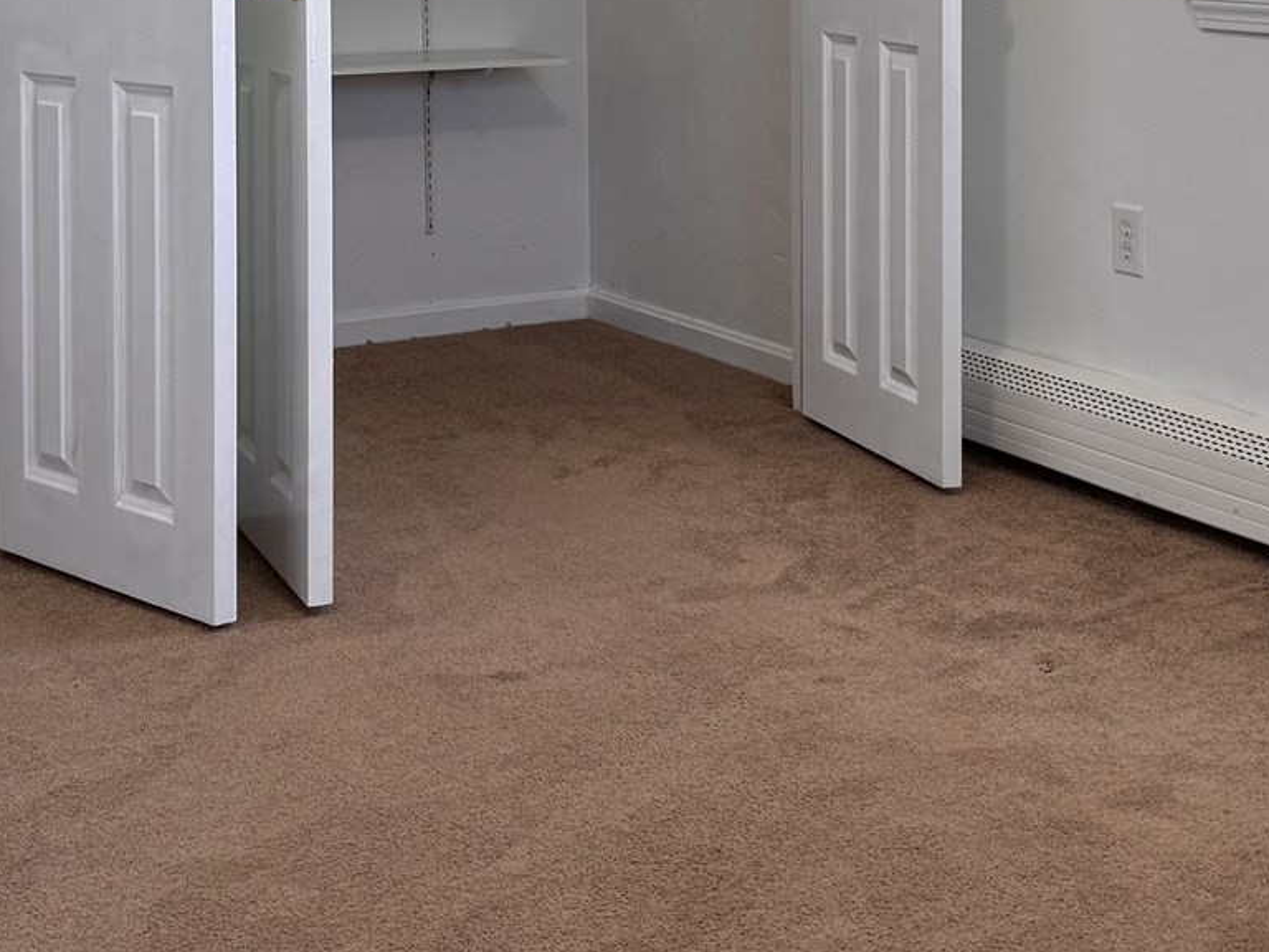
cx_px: 787
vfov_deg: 22.0
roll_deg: +0.2
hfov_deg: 30.2
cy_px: -25
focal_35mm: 64
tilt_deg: -2.4
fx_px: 2346
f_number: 1.78
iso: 100
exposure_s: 1/121
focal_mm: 6.76
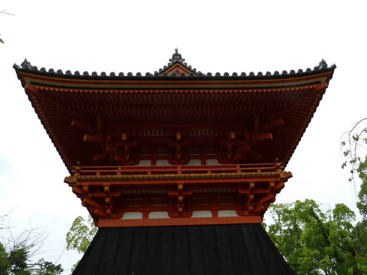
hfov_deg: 69.4
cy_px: 138
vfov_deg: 54.9
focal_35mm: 25
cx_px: 184
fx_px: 265
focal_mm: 4.1
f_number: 4
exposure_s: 1/160
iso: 80
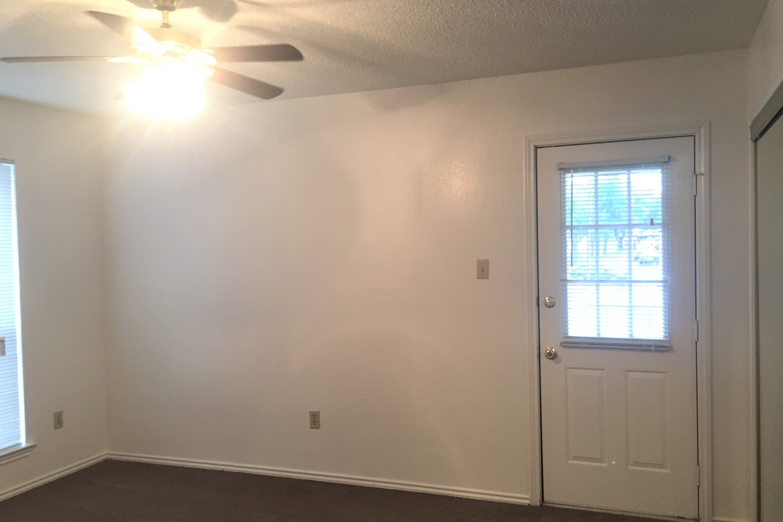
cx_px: 397
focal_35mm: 31
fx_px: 674
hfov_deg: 60.3
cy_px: 268
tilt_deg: +1.2
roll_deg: +0.7
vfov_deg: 42.3
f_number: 2.2
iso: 100
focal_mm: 4.15
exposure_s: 1/30
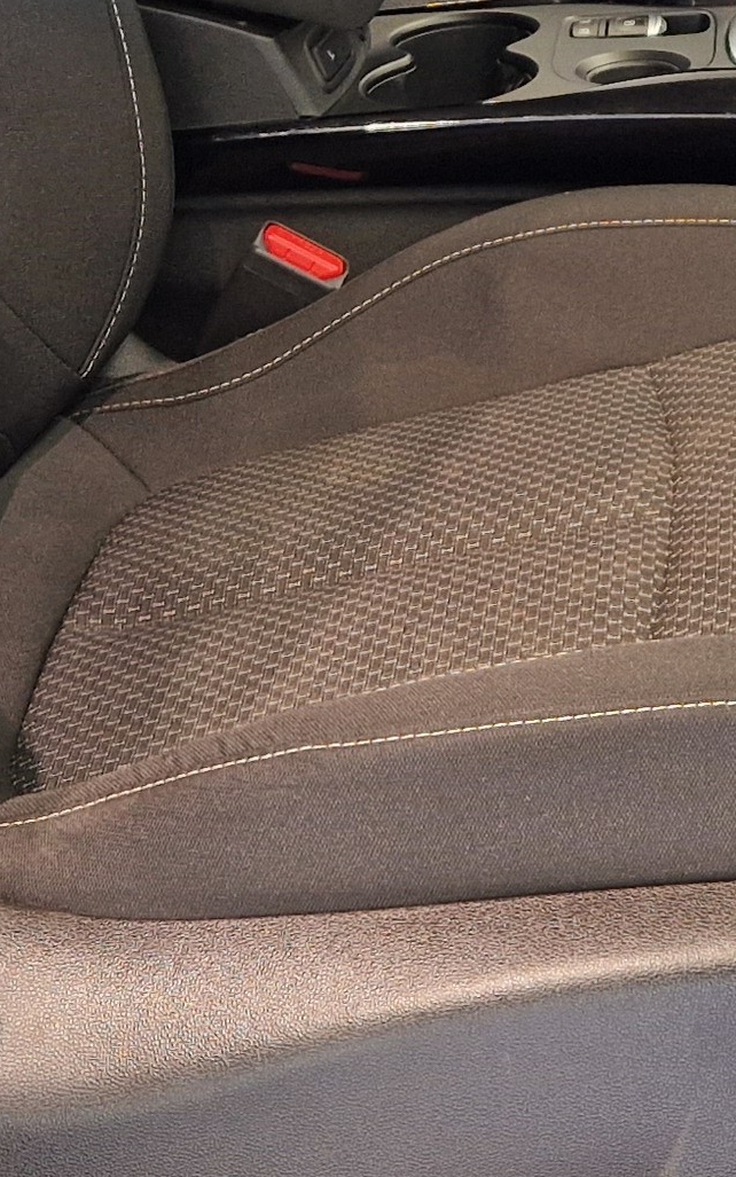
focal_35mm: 95
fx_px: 3048
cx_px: 864
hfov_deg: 13.4
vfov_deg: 21.0
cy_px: -33
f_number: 1.8
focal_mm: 5.4
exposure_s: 1/100
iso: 160
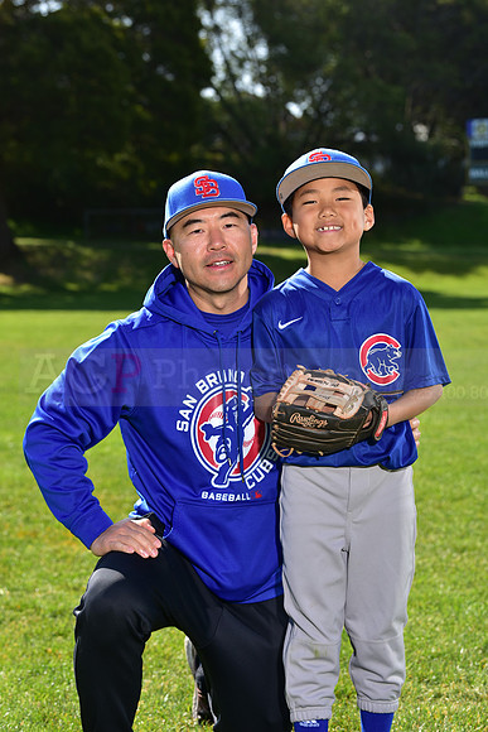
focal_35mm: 86
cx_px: 244
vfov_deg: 23.6
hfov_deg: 15.9
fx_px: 1747
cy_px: 366
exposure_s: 1/250
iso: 80
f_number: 5.6
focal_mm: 86
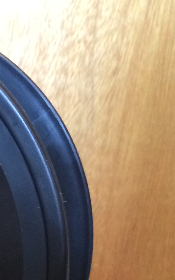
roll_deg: -3.0
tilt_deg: -17.1
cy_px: 332
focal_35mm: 102
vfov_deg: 19.3
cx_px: -265
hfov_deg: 10.7
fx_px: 778
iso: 320
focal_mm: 4.15
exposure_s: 1/17
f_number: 2.2
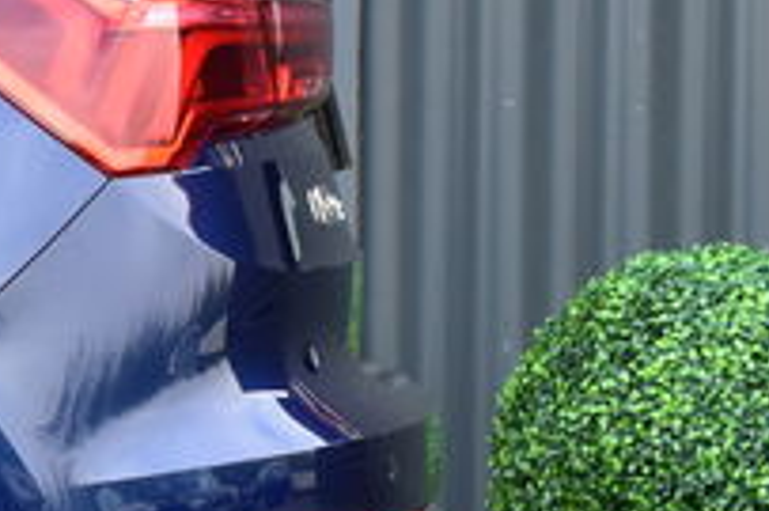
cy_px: 373
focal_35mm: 370
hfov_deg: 5.5
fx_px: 7897
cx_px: -349
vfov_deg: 3.7
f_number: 8
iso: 560
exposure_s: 1/60
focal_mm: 50
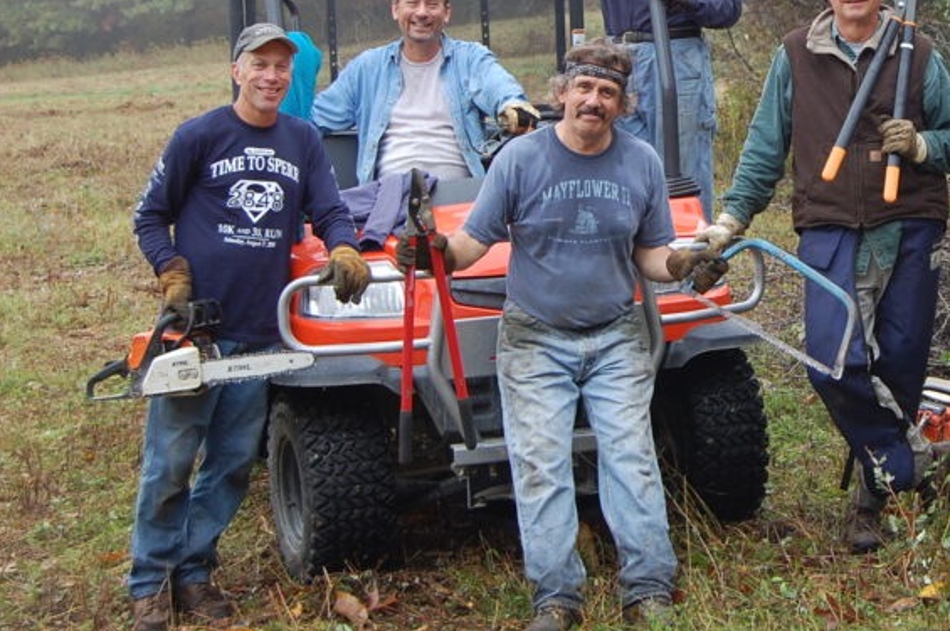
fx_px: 2293
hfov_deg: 23.0
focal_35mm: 87
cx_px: 787
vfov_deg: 15.6
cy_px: 124
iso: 220
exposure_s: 1/125
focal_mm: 32
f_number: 5.6
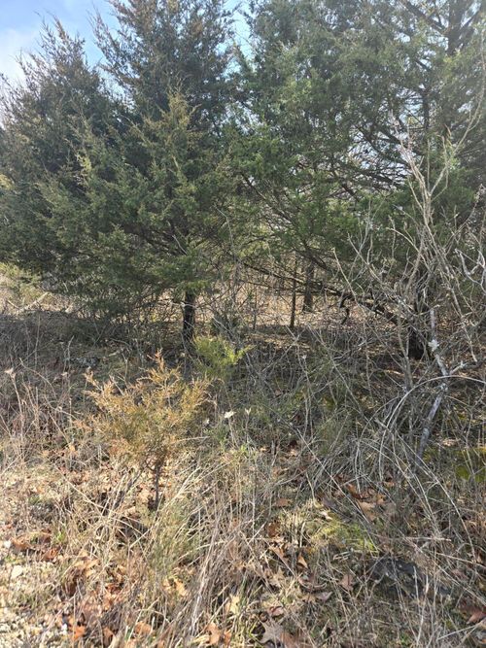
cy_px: 324
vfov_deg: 73.9
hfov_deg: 58.9
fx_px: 431
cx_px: 243
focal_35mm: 23
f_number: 1.8
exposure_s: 1/523
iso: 25
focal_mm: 5.4
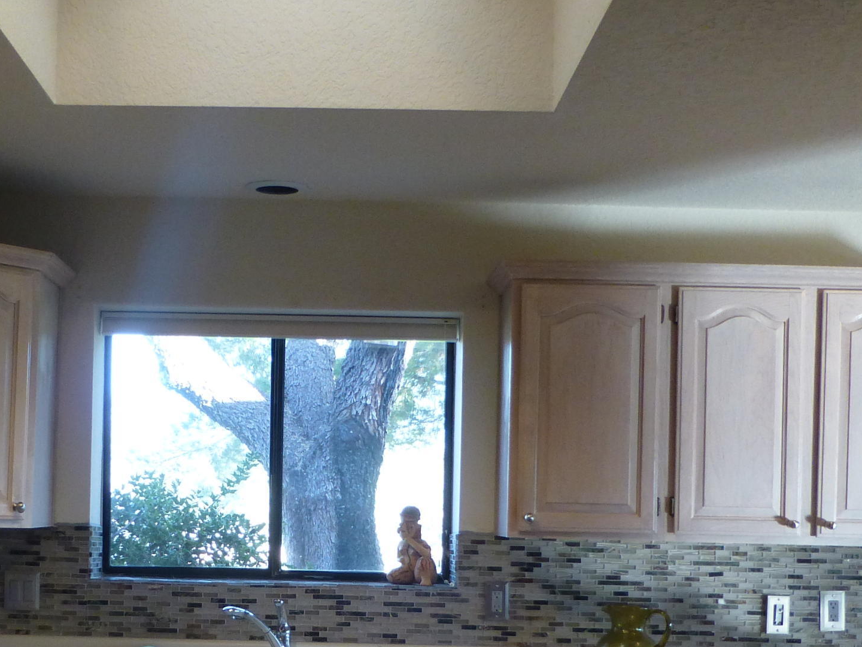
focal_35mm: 50
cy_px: 510
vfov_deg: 28.5
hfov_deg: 37.8
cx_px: 301
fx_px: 1245
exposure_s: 1/60
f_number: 3.3
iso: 250
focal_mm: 4.3
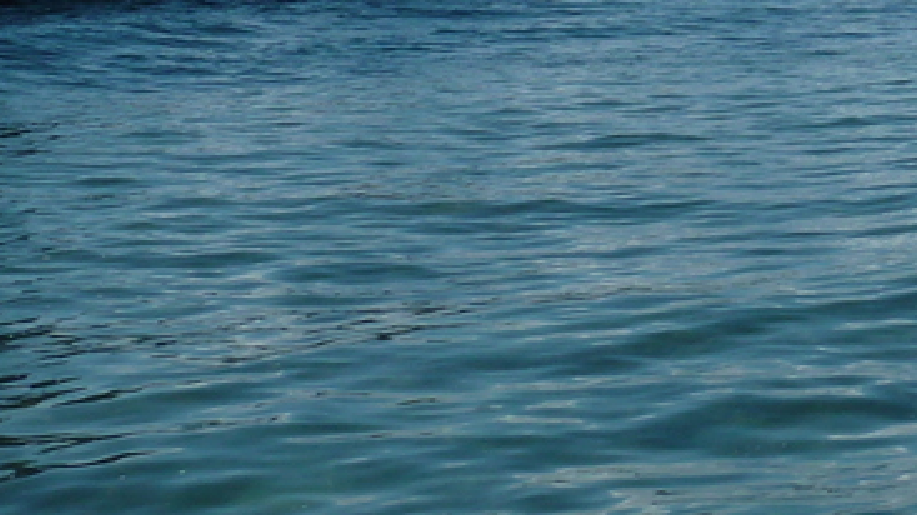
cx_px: 1322
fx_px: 2771
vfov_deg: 10.4
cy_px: -168
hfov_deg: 17.2
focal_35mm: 114
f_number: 4.5
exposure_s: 1/500
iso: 80
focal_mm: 5.3
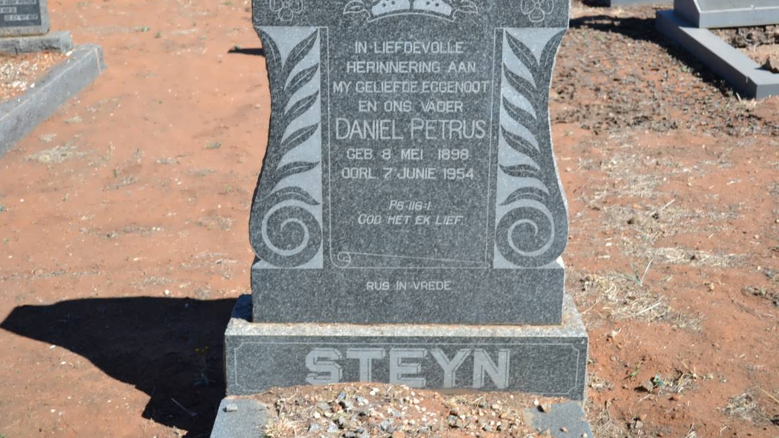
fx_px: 992
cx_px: 396
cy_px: 177
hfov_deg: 42.9
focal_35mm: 48
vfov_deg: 24.9
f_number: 5.6
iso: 140
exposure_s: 1/125
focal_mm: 30
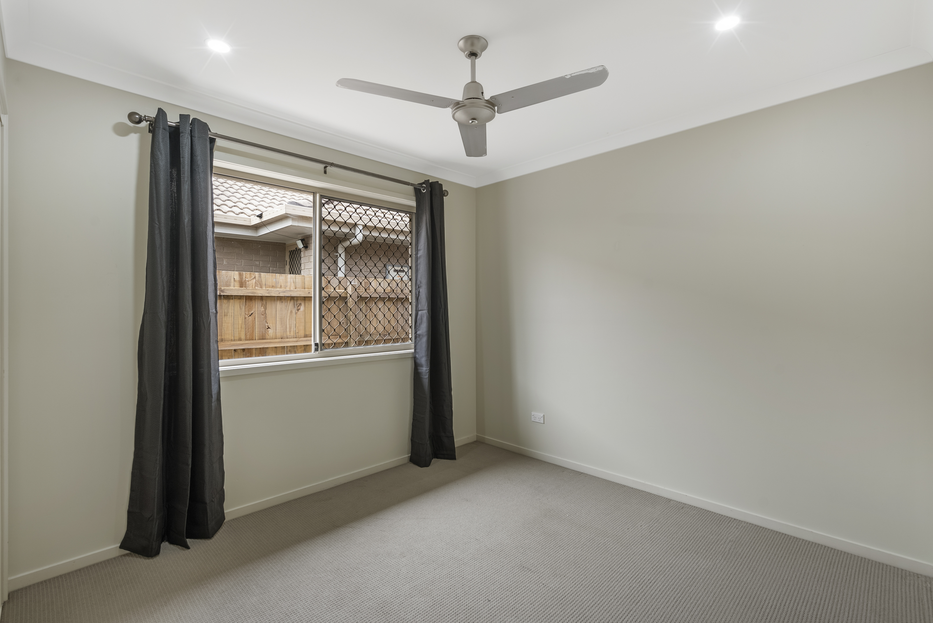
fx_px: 415
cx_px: 466
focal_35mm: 16
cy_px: 312
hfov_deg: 96.7
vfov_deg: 73.8
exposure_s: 1/6
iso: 640
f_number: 8
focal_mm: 16
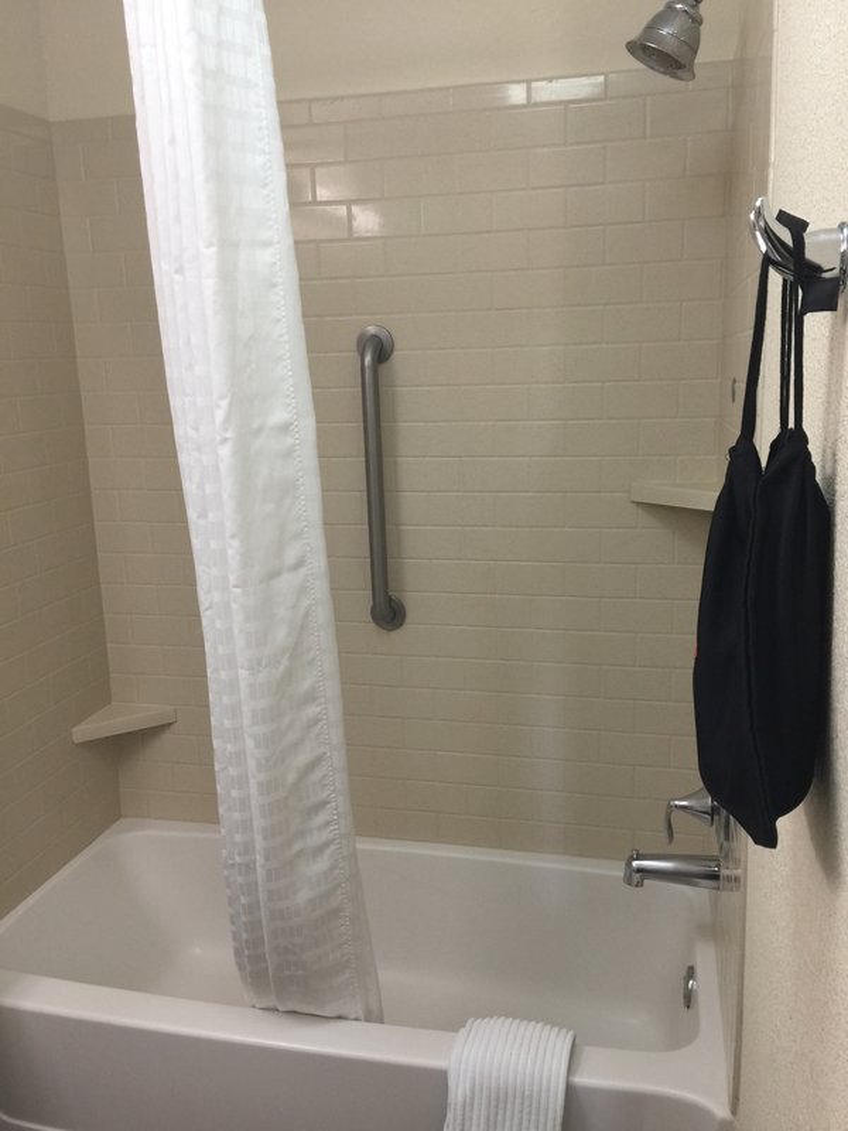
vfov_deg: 61.7
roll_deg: +2.6
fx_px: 947
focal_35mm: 29
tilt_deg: -12.0
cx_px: 424
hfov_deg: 48.2
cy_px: 566
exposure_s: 1/15
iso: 50
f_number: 2.2
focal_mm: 4.15
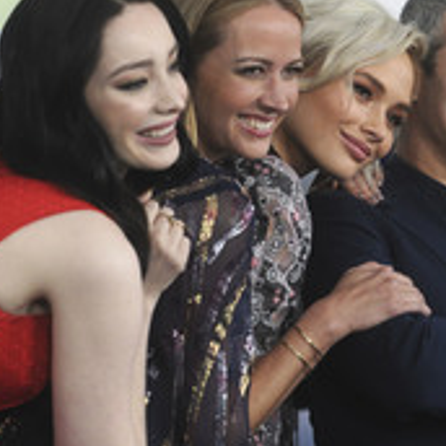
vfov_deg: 7.5
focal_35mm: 234
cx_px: 337
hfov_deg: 7.5
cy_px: 277
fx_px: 3411
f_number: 4
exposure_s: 1/320
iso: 1600
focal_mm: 105
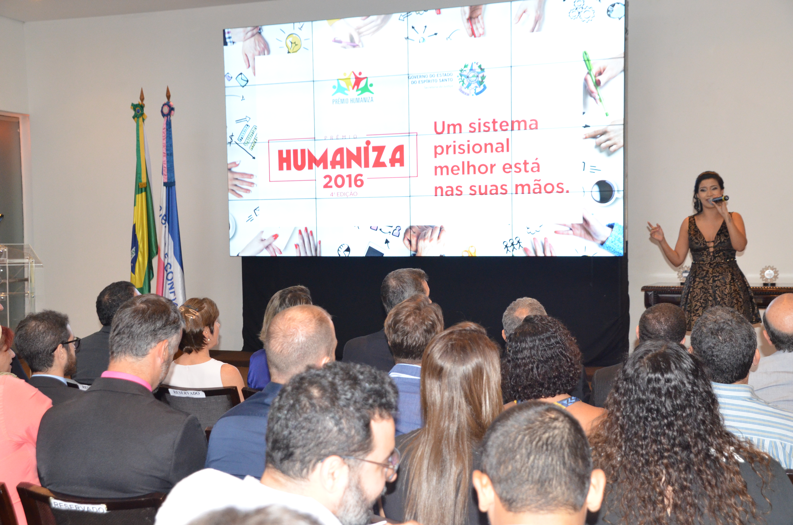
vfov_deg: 28.0
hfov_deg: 41.2
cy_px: 262
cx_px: 396
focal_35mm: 48
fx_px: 1055
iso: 2000
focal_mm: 32
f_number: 6.3
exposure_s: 1/60
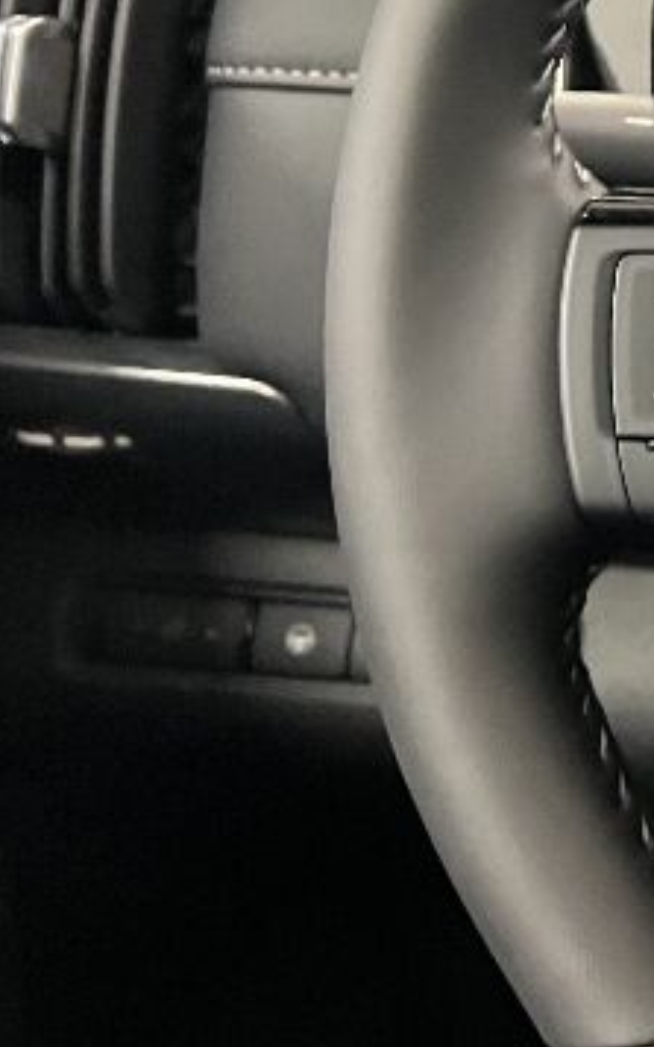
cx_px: 1428
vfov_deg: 26.0
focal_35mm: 79
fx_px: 2254
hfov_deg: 13.4
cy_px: 320
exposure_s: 1/30
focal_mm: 5.7
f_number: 1.5
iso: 500
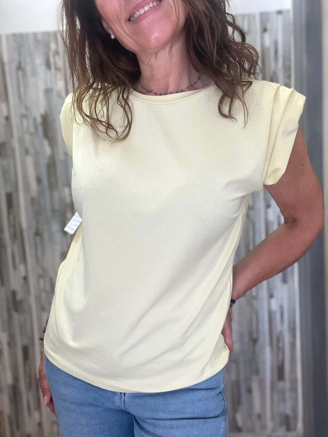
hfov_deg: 46.8
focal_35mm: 30
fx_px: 379
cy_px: 218
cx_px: 164
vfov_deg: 60.0
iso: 125
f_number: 2.2
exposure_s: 1/50
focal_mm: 2.71
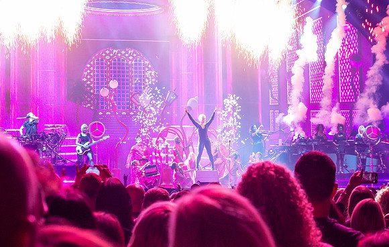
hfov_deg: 16.4
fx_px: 1349
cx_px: 200
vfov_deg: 10.5
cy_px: 134
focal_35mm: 127
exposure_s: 1/100
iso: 800
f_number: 5
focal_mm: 44.2
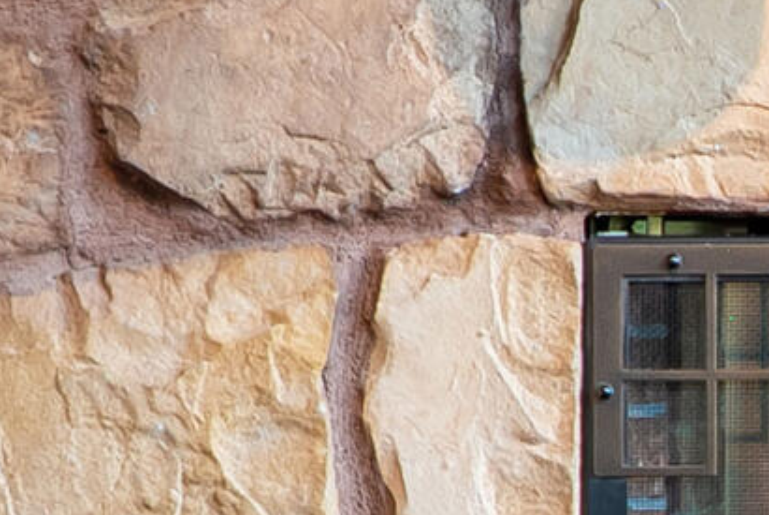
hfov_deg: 5.9
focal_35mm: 343
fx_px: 7335
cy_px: 478
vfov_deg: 4.0
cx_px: 1216
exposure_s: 1/1.25
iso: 100
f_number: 10
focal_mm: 47
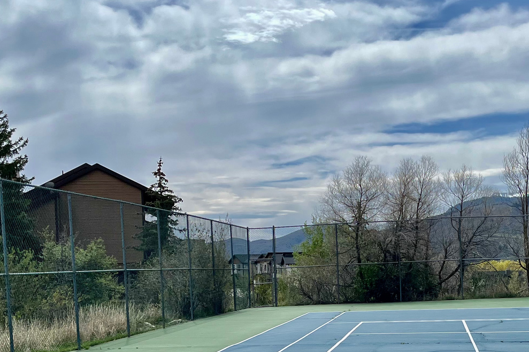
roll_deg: +1.6
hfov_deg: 35.5
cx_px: 316
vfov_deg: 23.6
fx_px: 823
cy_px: 312
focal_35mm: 56
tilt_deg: -3.3
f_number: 1.6
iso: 50
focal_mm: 5.1
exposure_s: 1/6494
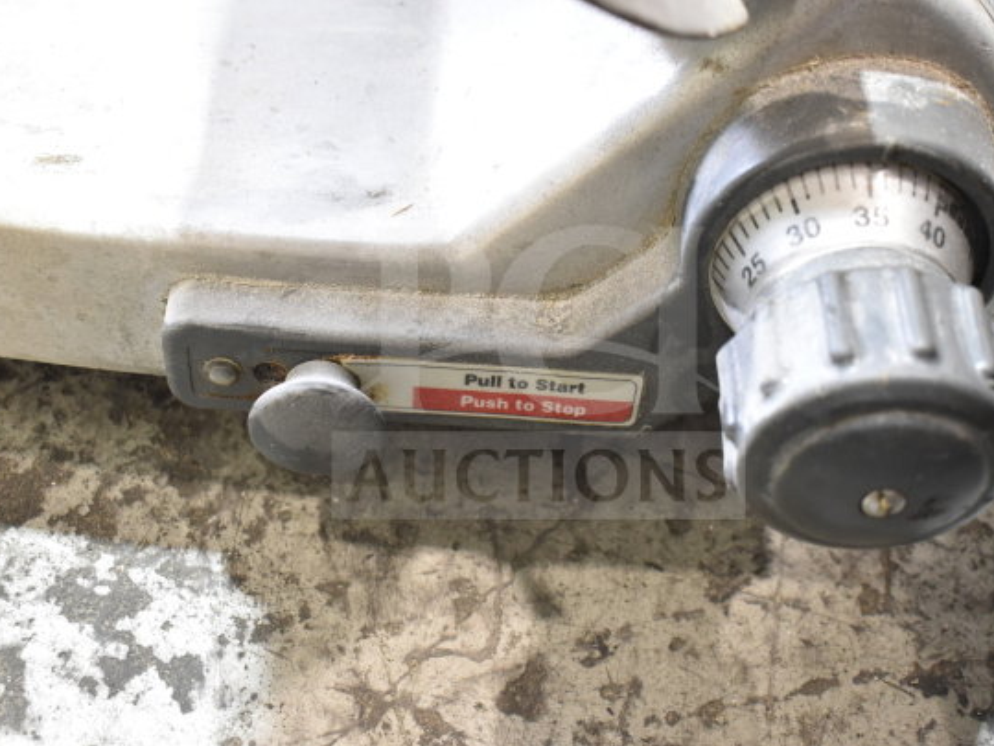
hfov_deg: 37.8
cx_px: 537
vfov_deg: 28.8
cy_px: 373
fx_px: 1451
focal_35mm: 51
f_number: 4.2
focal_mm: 31
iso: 1400
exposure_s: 1/50
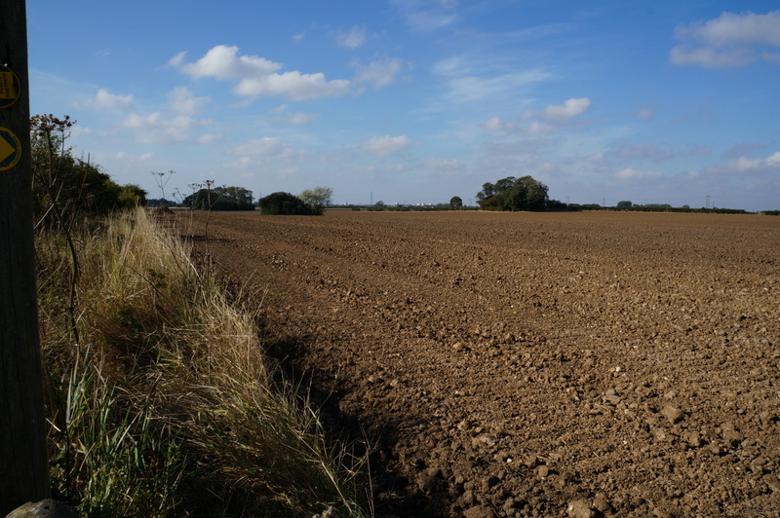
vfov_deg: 47.9
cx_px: 390
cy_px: 259
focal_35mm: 27
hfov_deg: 67.4
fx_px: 585
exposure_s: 1/160
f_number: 13
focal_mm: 18
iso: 100
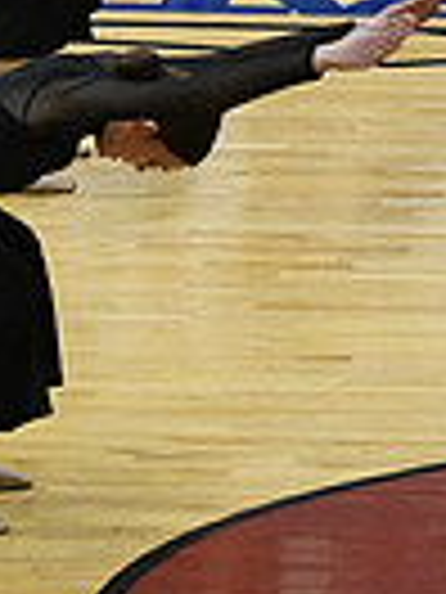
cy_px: -97
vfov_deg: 3.4
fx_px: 10050
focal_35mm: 585
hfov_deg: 2.5
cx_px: 1189
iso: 5000
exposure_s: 1/500
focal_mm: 92
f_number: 4
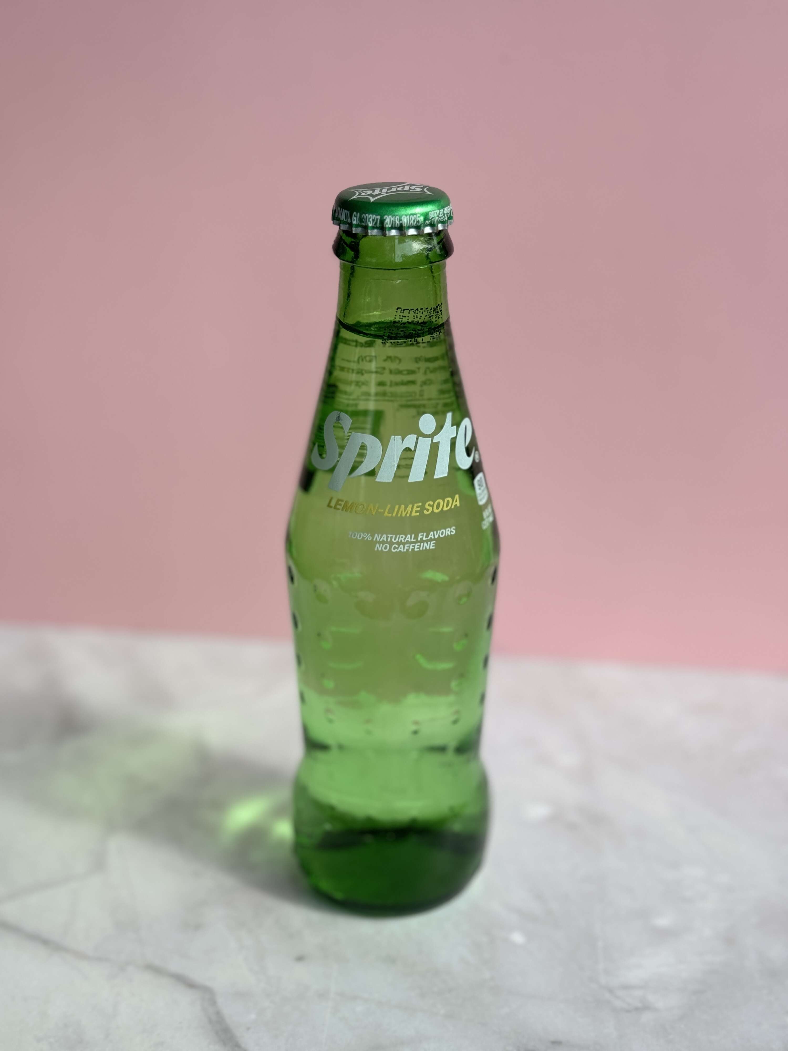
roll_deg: +0.5
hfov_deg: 30.3
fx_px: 1457
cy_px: 526
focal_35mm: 48
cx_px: 394
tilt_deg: -26.1
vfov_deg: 39.7
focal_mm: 6.76
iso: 64
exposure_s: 1/1681
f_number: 1.78
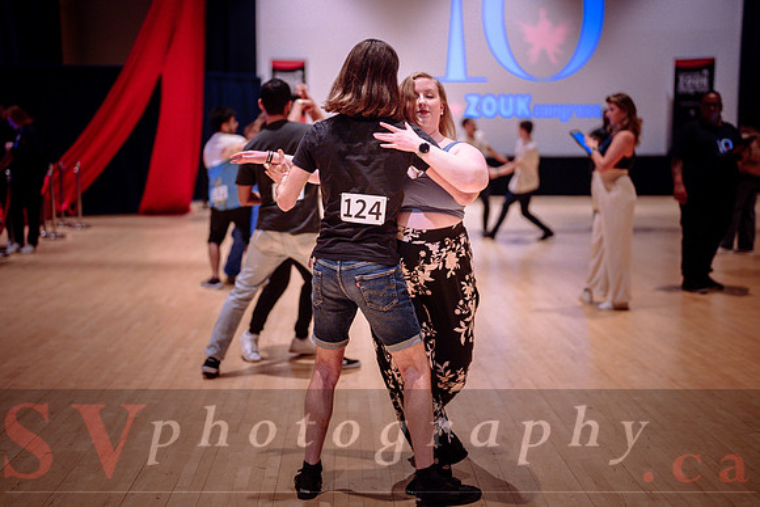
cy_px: 254
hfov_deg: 39.6
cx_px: 380
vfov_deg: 27.0
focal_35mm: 50
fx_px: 1056
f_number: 1.2
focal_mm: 50
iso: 1600
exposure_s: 1/250
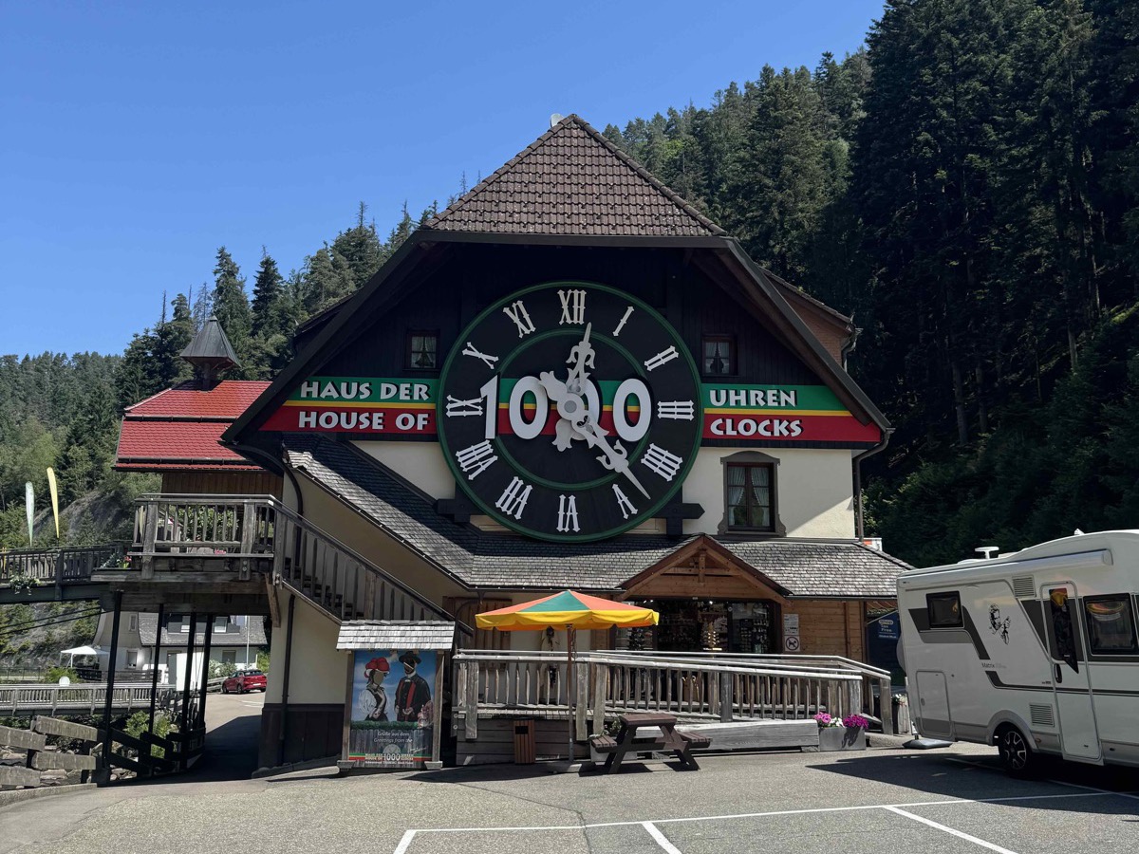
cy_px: 427
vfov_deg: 56.8
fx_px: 790
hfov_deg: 71.6
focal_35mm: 24
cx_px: 570
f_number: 1.78
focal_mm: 6.76
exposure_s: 1/3247
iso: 80
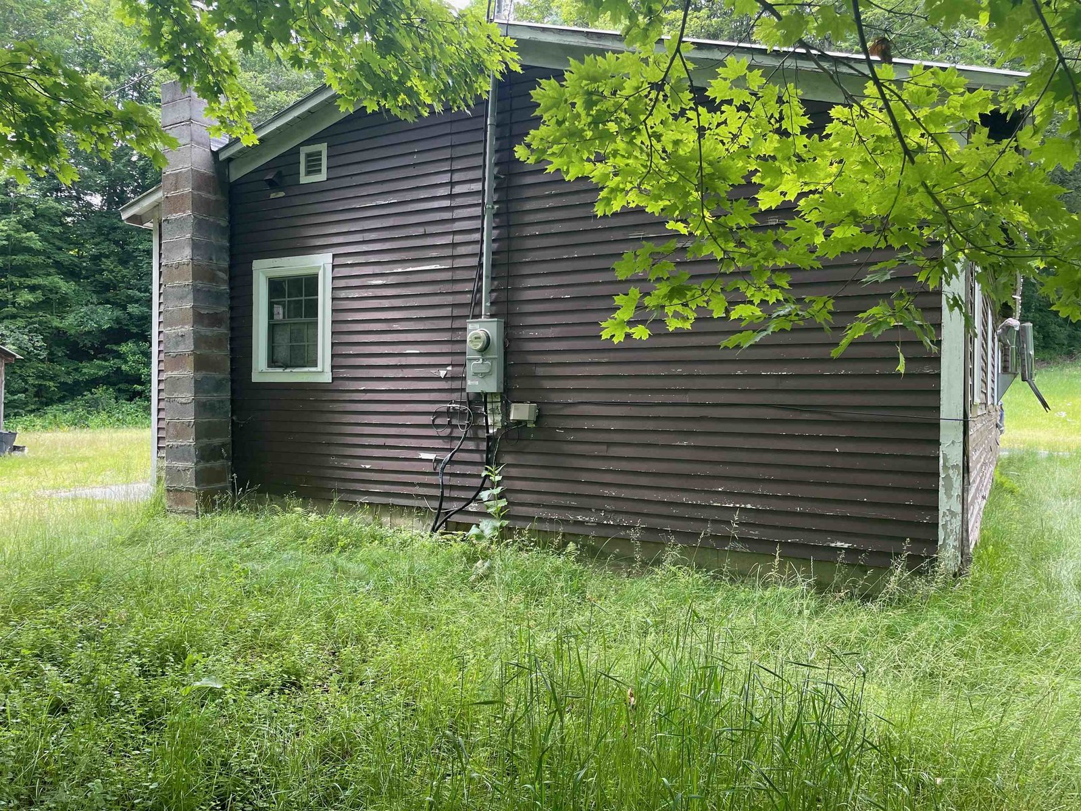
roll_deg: -0.5
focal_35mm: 26
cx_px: 540
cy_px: 406
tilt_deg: -0.6
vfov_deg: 53.1
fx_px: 812
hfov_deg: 67.3
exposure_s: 1/121
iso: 32
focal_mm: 4.2
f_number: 1.6
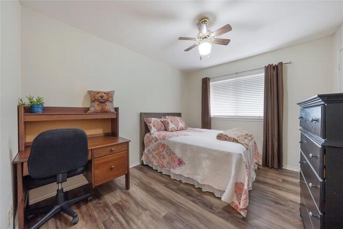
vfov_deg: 90.0
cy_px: 114
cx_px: 172
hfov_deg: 112.6
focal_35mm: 12
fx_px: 114
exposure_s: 1/8
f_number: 9
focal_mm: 12
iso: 800
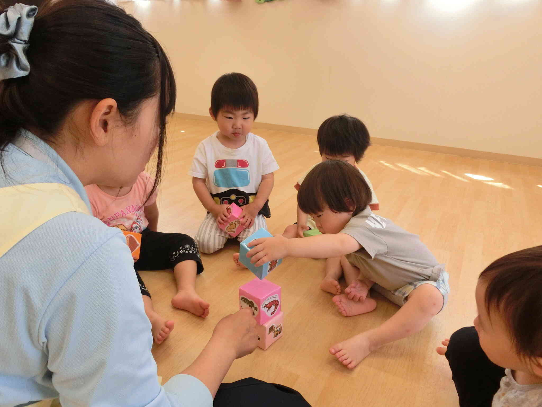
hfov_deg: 69.4
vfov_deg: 54.9
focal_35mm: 25
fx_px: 391
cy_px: 204
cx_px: 271
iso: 250
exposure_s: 1/125
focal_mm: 4.5
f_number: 3.5
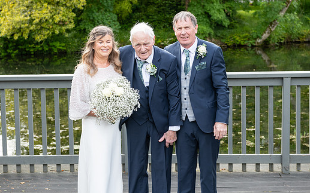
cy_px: 82
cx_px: 145
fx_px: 676
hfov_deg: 25.8
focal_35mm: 80
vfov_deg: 16.3
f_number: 5.6
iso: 320
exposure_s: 1/250
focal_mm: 70
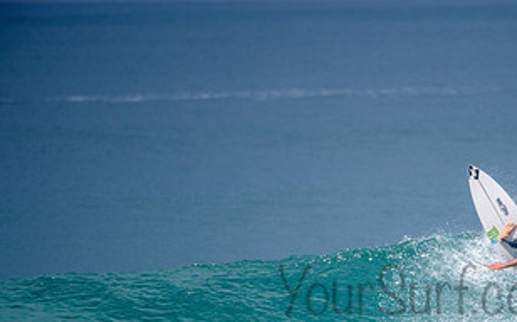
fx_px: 13516
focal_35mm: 960
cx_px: 452
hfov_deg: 2.2
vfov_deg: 1.4
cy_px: 276
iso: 160
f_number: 5.6
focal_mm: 500
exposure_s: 1/2000
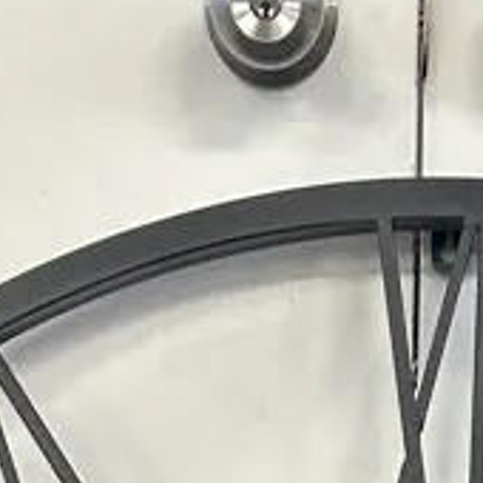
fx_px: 2021
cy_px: 1190
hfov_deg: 13.5
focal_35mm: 128
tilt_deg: -26.1
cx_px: 415
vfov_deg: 11.2
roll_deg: -1.7
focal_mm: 6.86
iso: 160
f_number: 1.78
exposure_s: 1/100
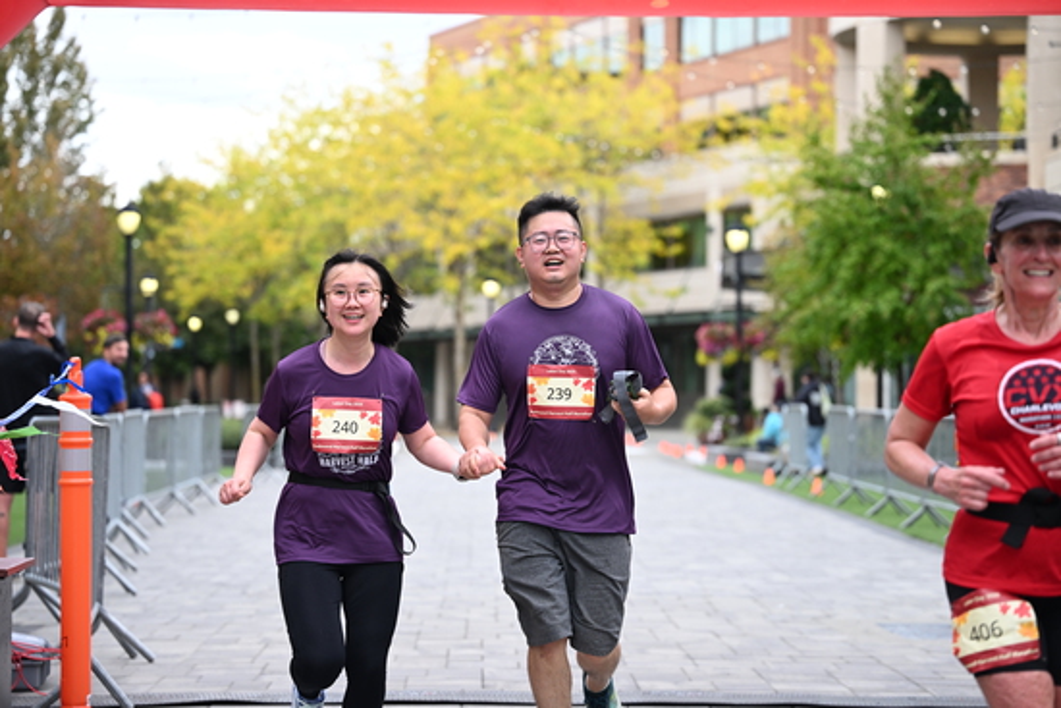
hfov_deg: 23.1
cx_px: 530
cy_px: 354
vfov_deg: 15.5
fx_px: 2594
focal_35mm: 88
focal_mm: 88
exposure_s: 1/1600
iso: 640
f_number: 2.8
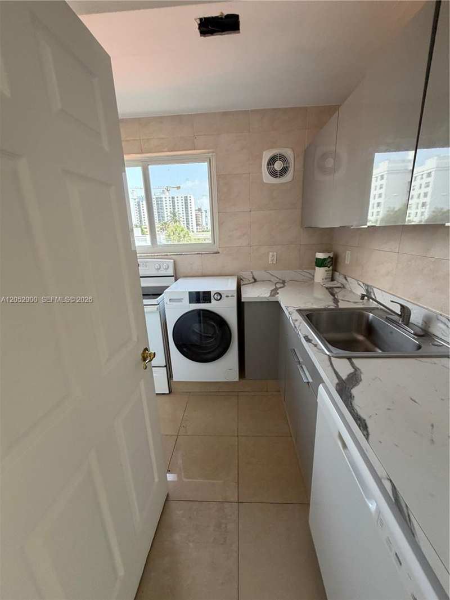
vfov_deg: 102.1
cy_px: 300
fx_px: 243
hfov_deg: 85.7
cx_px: 225
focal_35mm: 14
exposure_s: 1/121
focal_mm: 2.22
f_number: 2.2
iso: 200
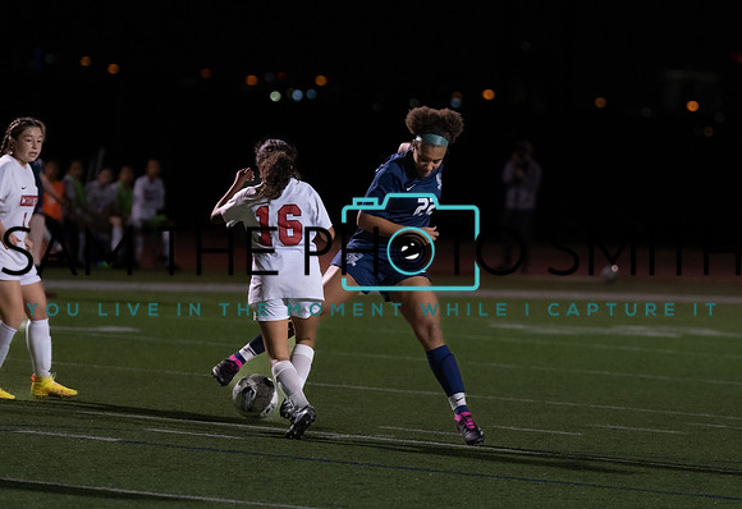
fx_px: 5186
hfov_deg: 8.2
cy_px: 252
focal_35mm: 249
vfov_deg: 5.6
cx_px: 423
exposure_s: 1/1000
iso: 4000
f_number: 2.8
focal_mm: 140
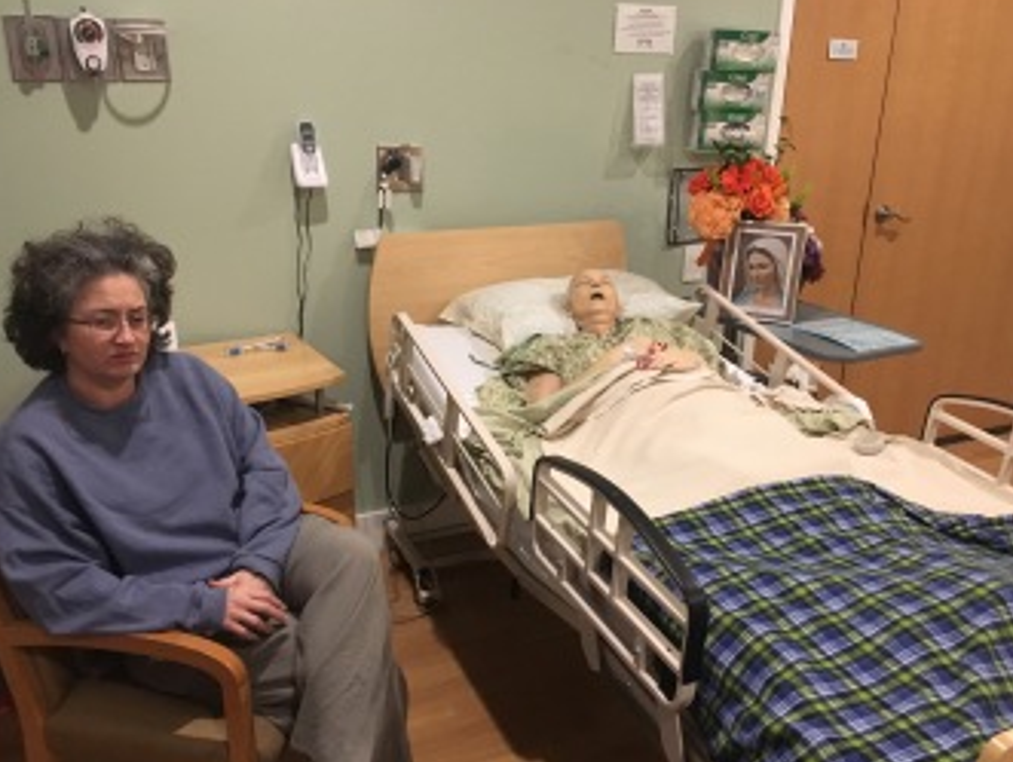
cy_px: 401
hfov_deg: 56.8
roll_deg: -0.3
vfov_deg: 44.2
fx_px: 937
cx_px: 508
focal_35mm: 32
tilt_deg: -19.6
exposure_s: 1/15
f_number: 2.2
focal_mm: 4.15
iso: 250
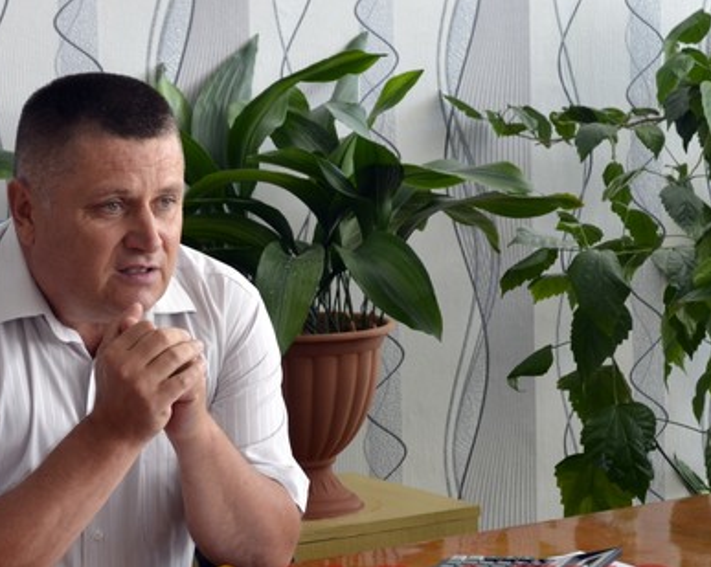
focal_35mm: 140
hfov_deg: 13.7
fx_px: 2941
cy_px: 350
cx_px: 90
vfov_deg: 11.0
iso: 400
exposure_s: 1/40
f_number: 5.6
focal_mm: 55
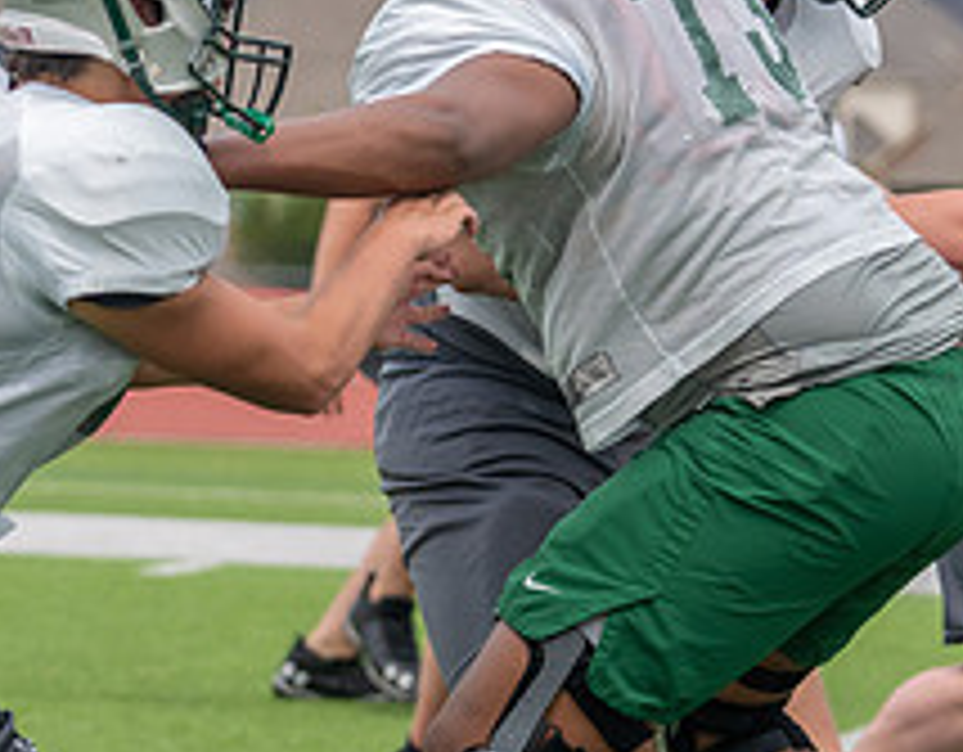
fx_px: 7989
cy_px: 455
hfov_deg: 6.9
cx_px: 394
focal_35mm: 283
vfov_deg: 5.4
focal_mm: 90
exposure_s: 1/1250
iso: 160
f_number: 3.5
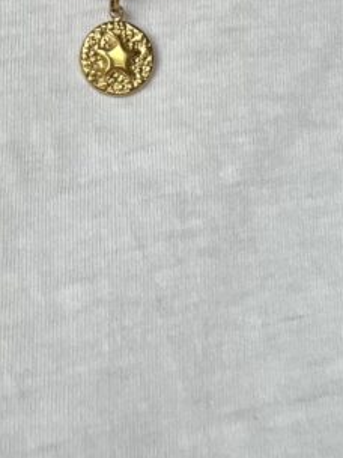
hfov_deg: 18.6
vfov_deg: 23.4
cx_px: 137
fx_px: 1044
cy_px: -24
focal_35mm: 79
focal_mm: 2.71
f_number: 2.2
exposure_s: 1/121
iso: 64
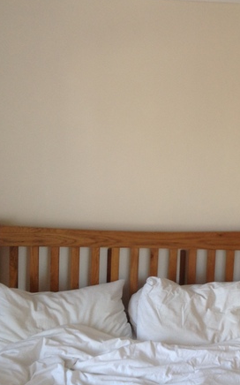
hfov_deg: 25.1
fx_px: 534
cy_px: 192
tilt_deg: -9.7
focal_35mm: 51
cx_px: 173
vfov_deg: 39.6
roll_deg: -1.9
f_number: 2.4
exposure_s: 1/15
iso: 80
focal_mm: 4.28
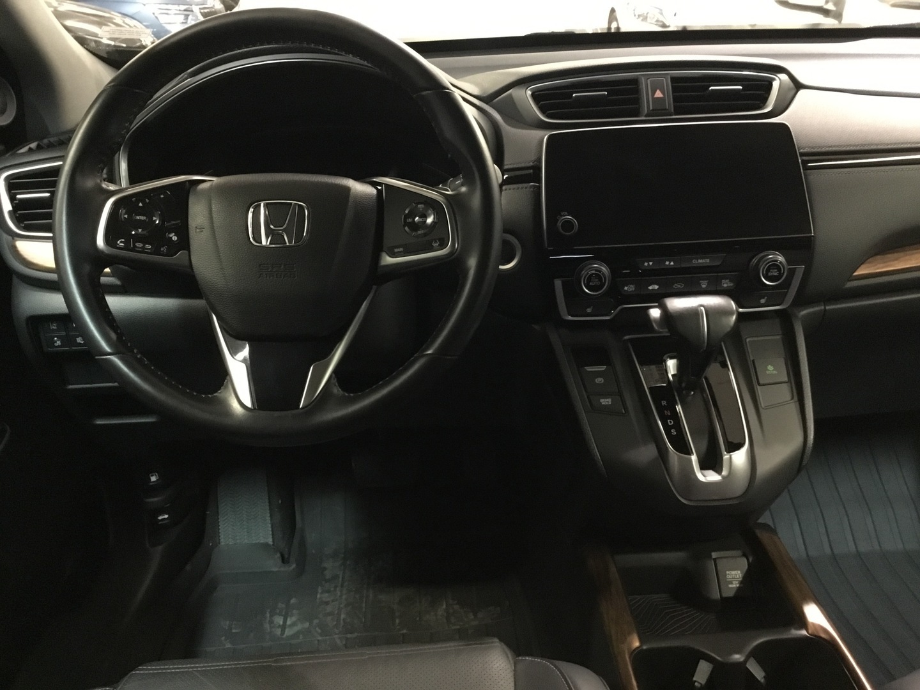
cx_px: 460
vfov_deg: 45.4
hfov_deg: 58.4
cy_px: 345
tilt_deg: -25.8
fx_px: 824
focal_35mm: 31
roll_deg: +2.6
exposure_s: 1/17
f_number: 2.4
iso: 500
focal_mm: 3.3
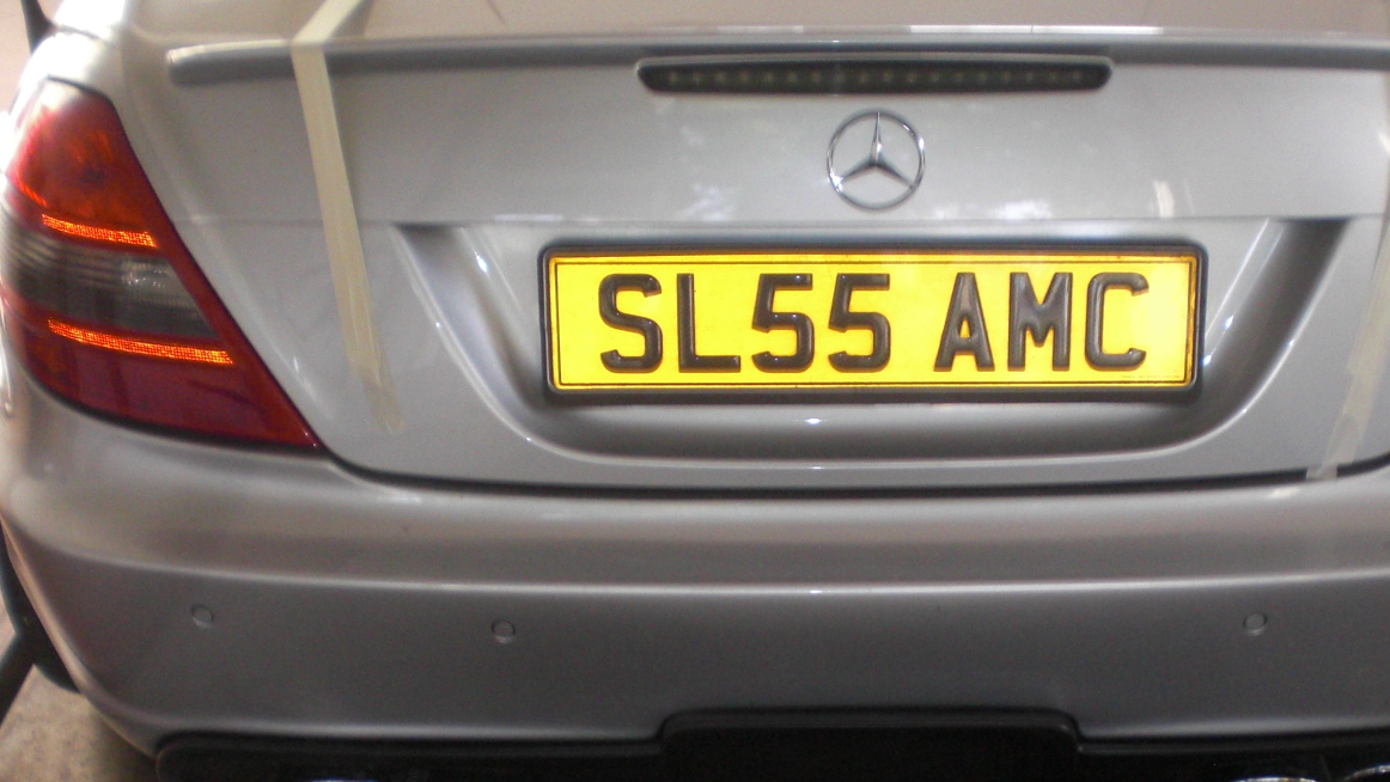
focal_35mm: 57
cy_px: 678
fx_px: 2101
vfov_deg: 20.7
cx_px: 834
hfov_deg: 36.5
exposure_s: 1/30
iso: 200
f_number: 3.1
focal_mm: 6.3
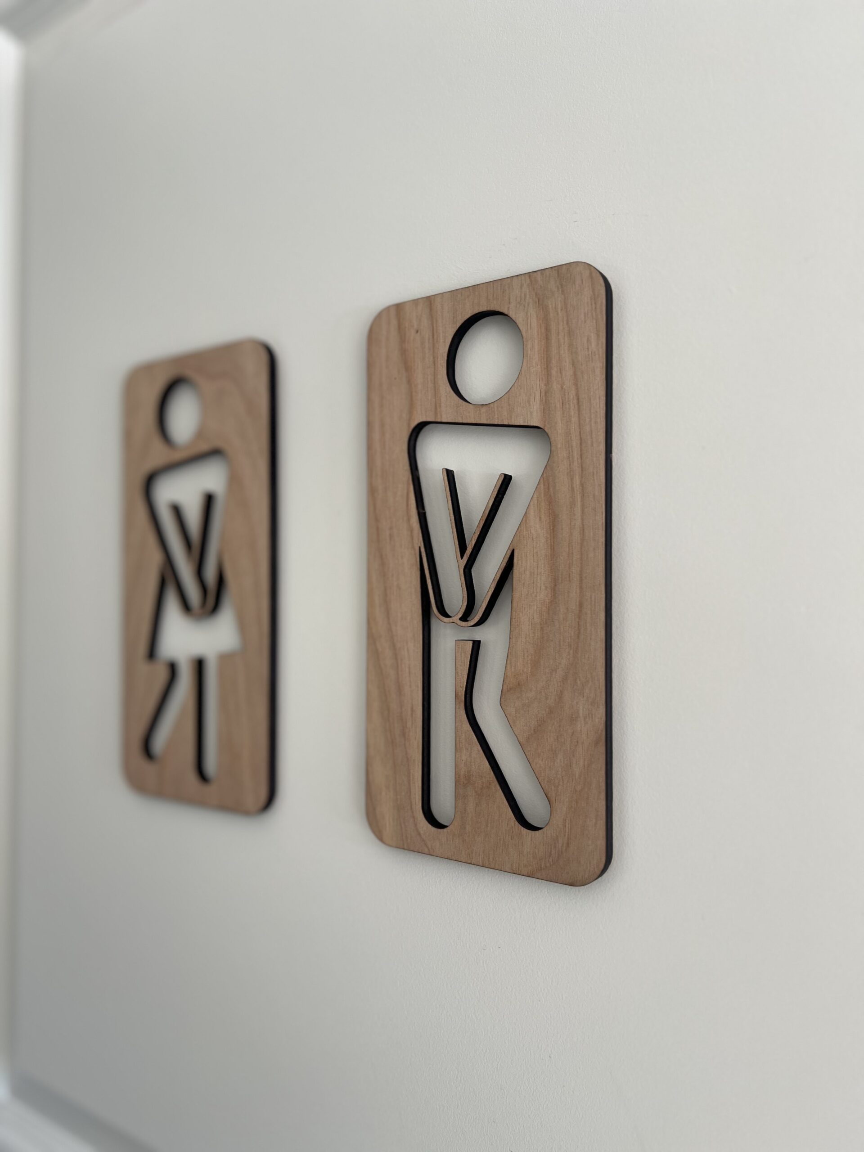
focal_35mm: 26
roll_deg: +0.3
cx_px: 432
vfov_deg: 67.3
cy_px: 576
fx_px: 865
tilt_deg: +1.3
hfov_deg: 53.1
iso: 50
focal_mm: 5.7
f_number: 1.5
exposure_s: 1/121
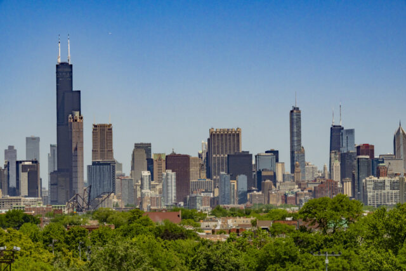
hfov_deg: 13.7
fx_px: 1692
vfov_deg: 9.2
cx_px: 203
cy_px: 136
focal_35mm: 150
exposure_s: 1/1250
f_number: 22
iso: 640
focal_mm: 150
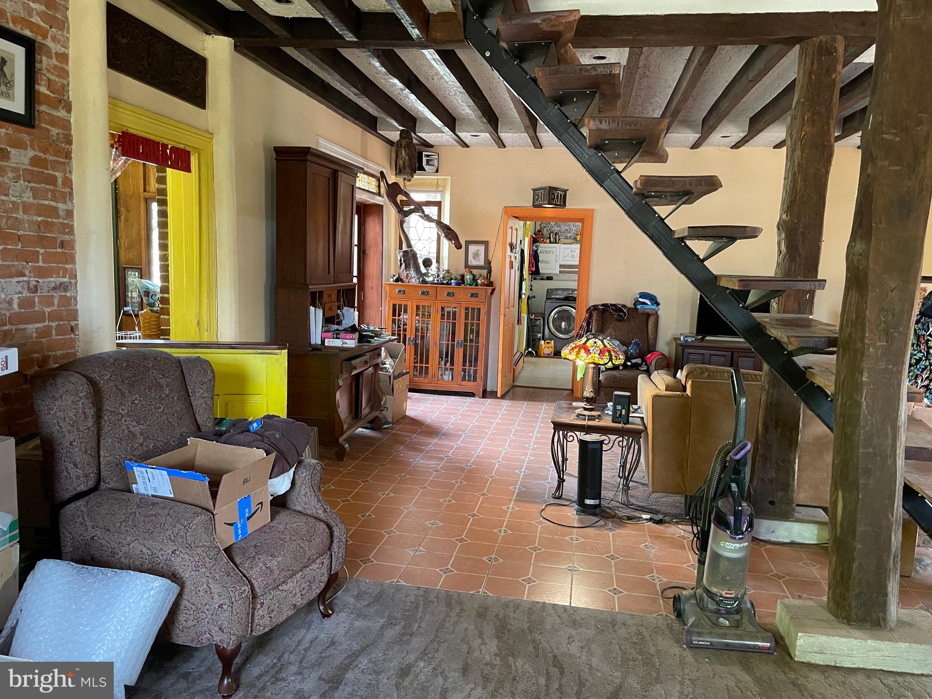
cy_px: 350
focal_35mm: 26
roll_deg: -1.8
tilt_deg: -7.0
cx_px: 466
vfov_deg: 53.1
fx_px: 700
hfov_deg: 67.3
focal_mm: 4.2
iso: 500
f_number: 1.6
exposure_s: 1/60
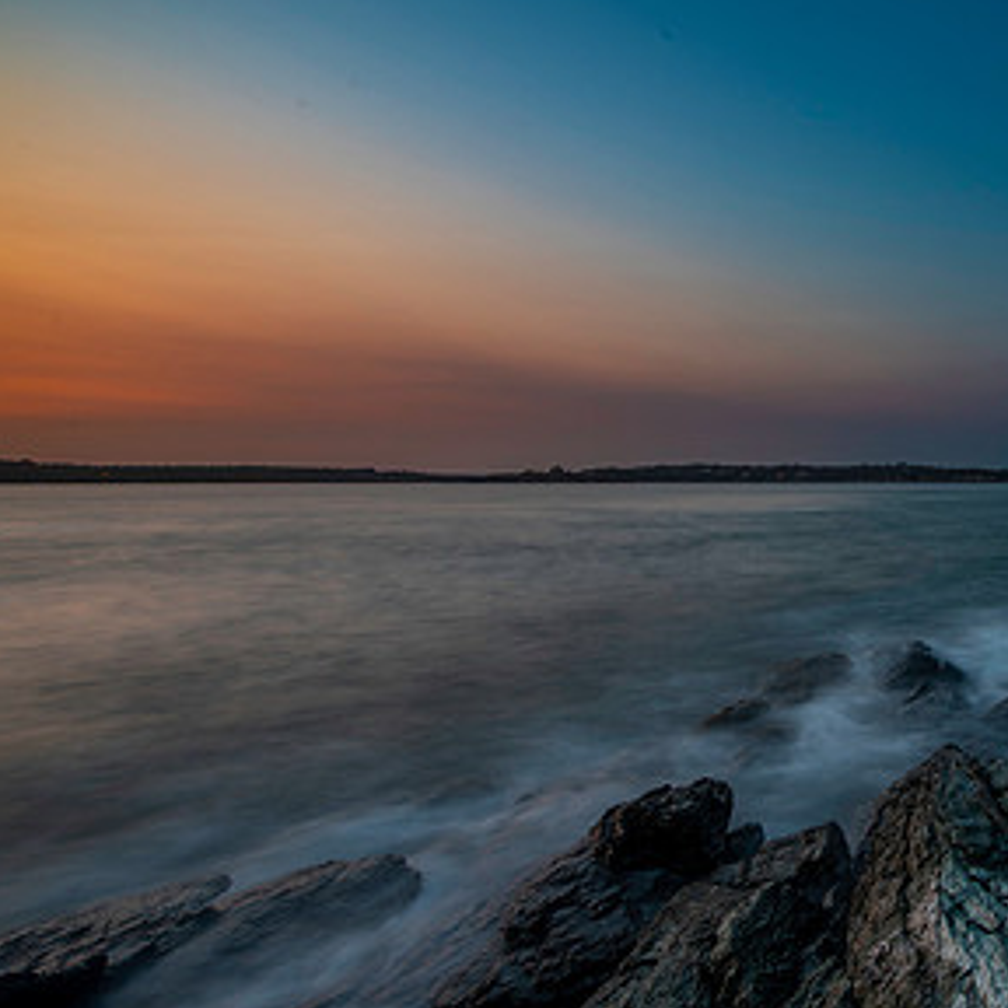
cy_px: 495
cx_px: 998
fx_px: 791
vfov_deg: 65.0
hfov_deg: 52.4
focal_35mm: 24
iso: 31
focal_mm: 14
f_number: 14
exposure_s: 13
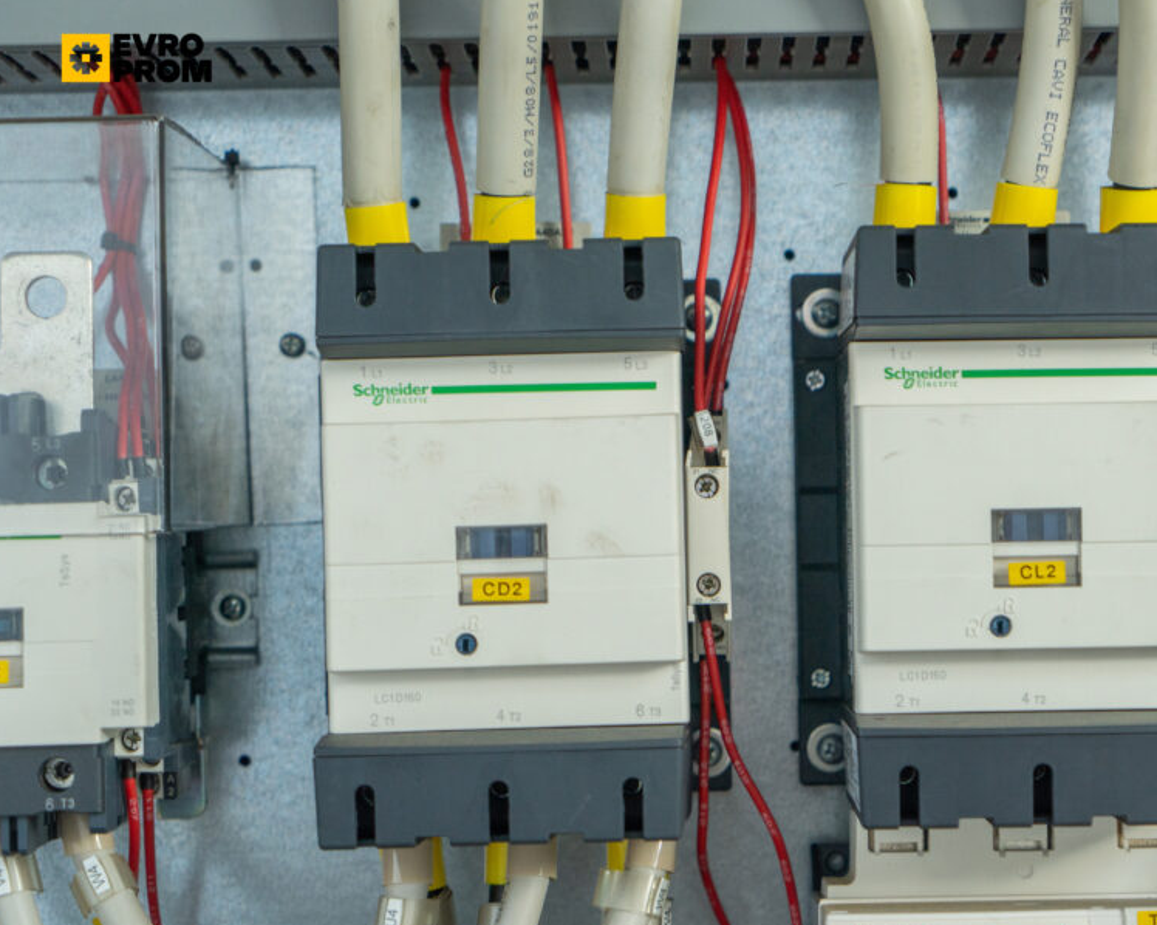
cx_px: 786
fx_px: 3081
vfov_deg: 17.1
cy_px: 499
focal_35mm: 90
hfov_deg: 21.2
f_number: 5
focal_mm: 70
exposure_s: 1/125
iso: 400
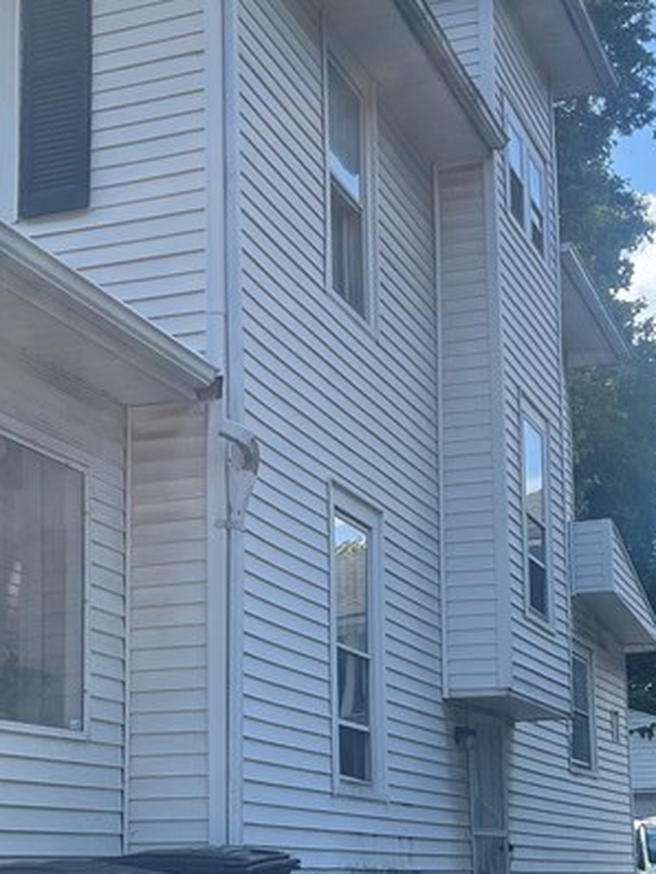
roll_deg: +1.1
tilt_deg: +10.5
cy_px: 630
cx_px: 209
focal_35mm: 67
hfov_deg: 21.8
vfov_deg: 28.6
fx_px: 1692
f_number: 1.6
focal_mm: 5.1
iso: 50
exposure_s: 1/1129
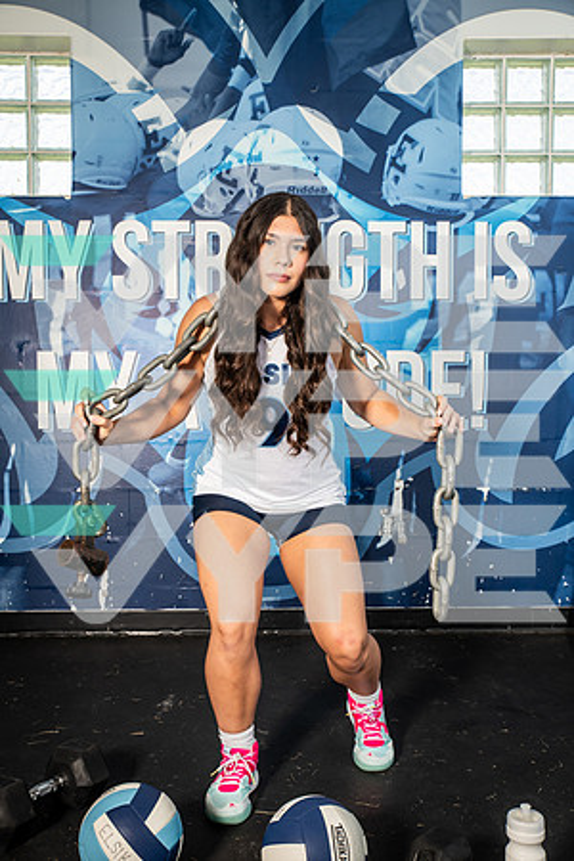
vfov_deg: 50.7
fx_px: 909
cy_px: 430
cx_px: 287
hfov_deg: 35.1
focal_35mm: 38
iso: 250
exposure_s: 1/250
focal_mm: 38
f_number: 7.1
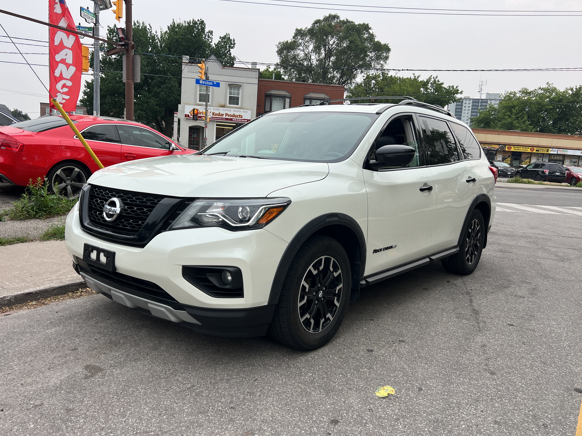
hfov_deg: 63.4
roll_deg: -4.5
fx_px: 471
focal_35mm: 28
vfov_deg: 49.7
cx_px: 271
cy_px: 217
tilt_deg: -9.3
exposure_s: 1/1553
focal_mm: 5.7
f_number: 1.5
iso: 50
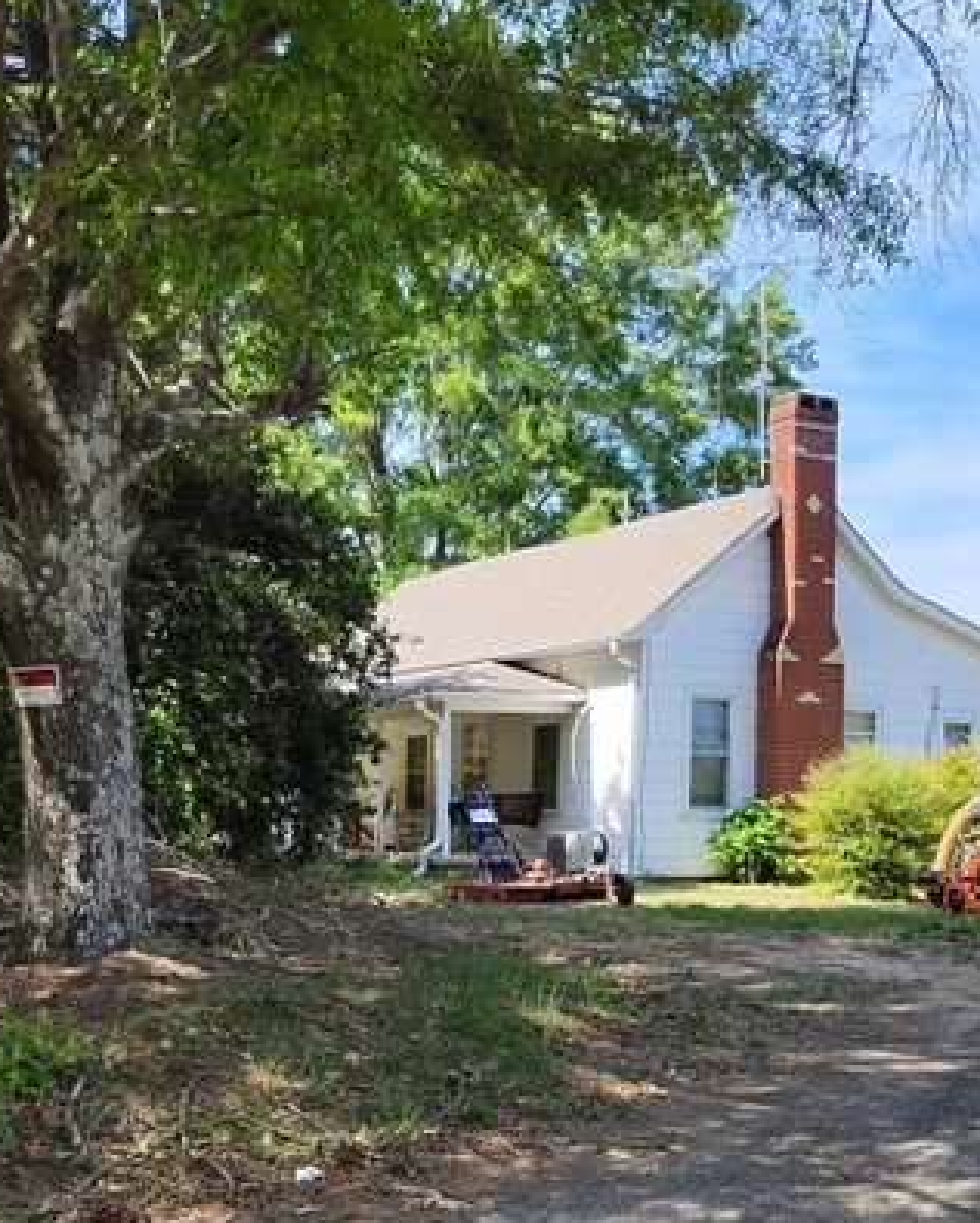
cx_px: 498
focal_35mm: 47
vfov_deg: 38.5
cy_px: 920
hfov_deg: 32.1
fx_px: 1703
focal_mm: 4.26
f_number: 1.8
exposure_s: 1/267
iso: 100
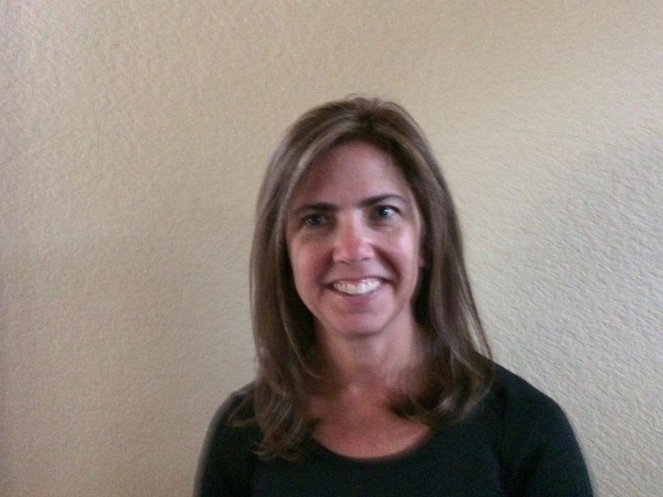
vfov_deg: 39.6
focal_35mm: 36
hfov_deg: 51.3
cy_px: 267
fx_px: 689
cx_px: 315
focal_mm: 4.12
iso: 1250
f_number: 2.2
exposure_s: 1/15
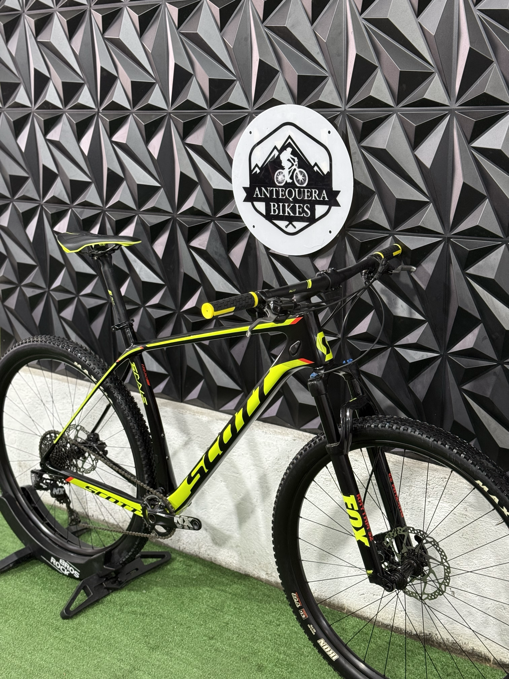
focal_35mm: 48
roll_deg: +0.3
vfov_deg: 39.7
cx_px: 254
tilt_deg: -14.2
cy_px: 340
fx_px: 941
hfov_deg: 30.3
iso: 160
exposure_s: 1/60
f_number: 1.78
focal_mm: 6.76
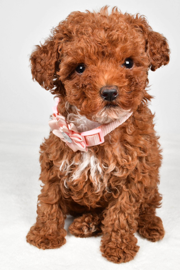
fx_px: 315
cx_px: 90
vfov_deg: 46.4
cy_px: 135
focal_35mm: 42
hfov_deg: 31.9
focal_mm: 28
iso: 4000
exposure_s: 1/640
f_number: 11
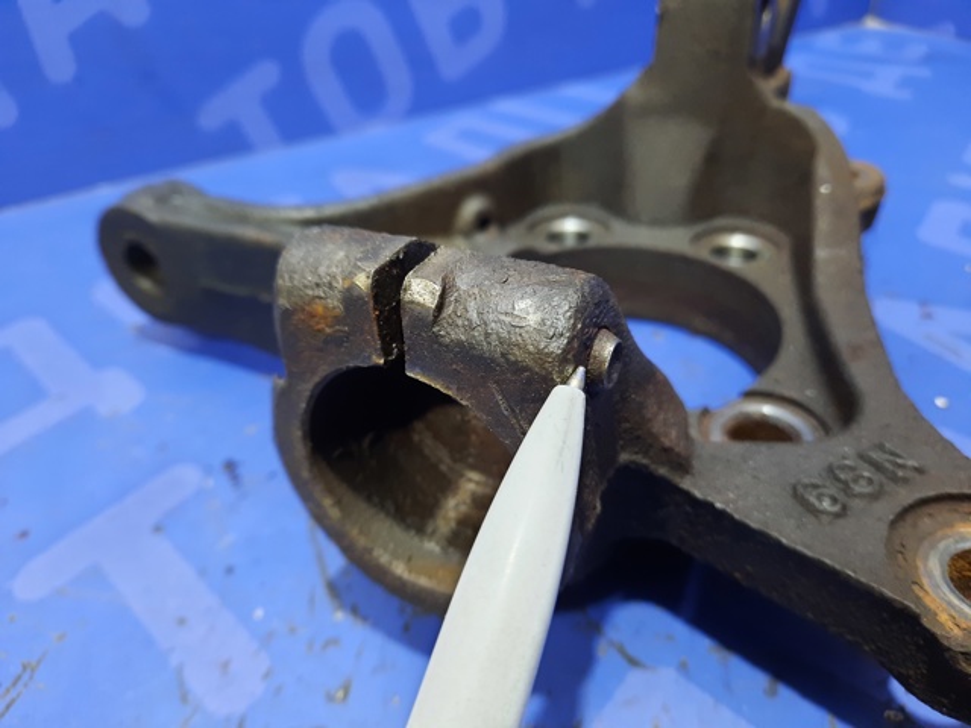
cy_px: 364
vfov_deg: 54.9
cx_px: 486
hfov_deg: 69.4
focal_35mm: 25
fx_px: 701
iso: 500
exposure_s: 1/25
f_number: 2
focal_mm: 4.6
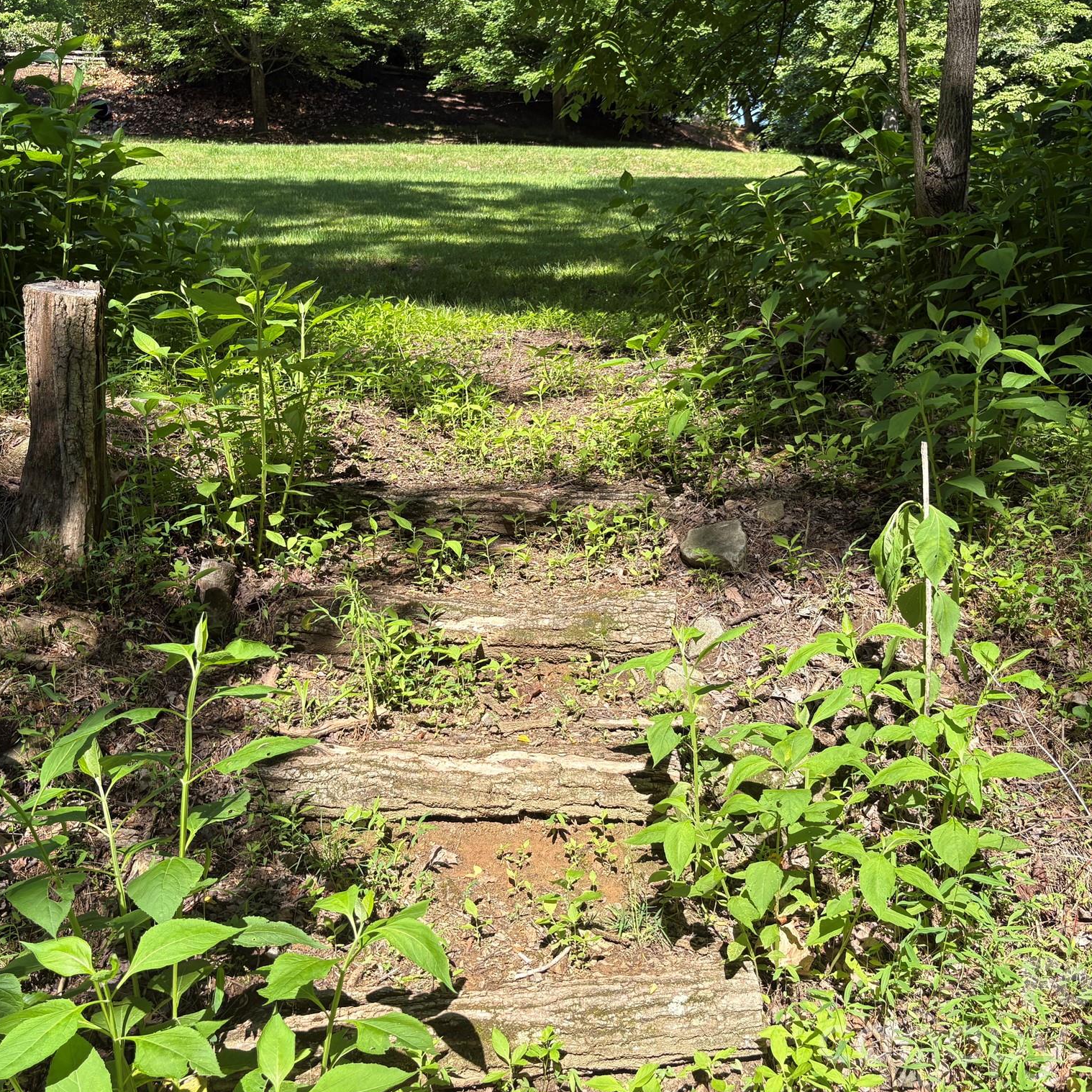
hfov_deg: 52.5
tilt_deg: -12.2
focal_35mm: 31
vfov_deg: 52.5
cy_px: 546
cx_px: 515
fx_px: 1106
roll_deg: +1.4
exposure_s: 1/1001
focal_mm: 5.96
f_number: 1.6
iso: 50
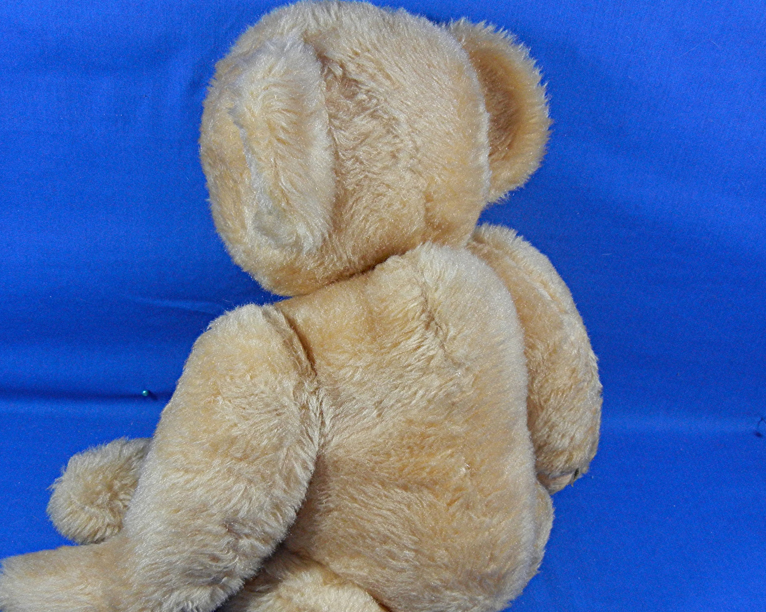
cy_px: 344
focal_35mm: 49
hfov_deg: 38.0
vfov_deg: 30.8
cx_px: 345
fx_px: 1111
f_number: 3.7
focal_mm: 7.1
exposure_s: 1/30
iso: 283
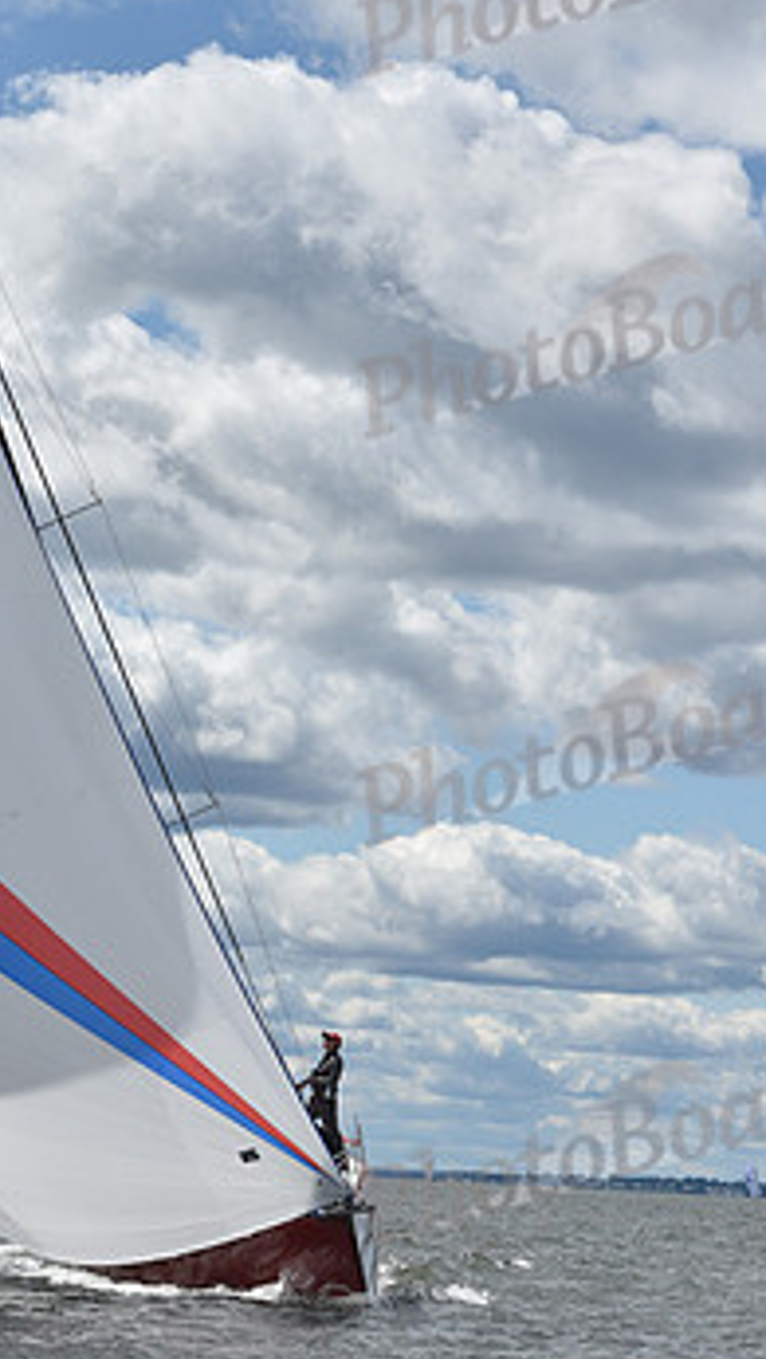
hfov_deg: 9.8
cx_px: 155
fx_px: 4435
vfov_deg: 17.4
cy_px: 597
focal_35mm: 123
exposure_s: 1/800
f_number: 11
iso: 250
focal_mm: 70
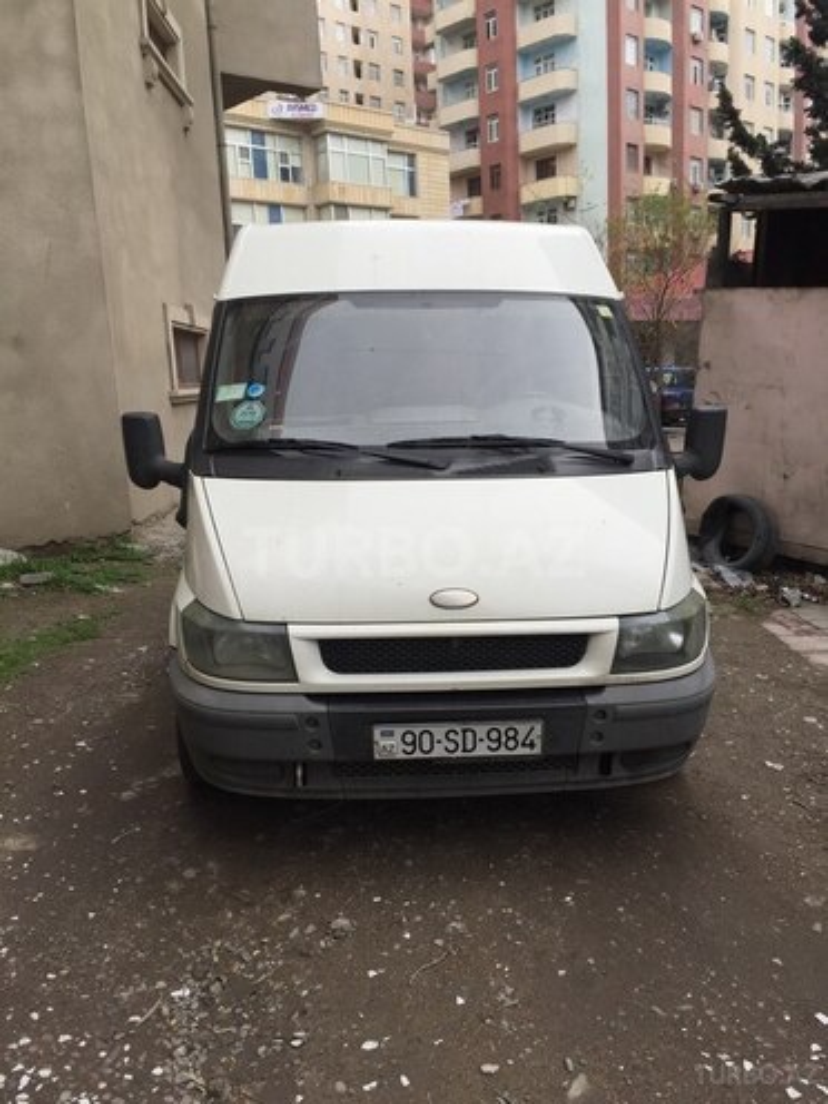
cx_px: 414
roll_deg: +3.1
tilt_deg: -10.0
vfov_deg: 61.7
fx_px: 925
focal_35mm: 29
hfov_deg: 48.2
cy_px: 552
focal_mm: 4.15
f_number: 2.2
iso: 32
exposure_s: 1/590
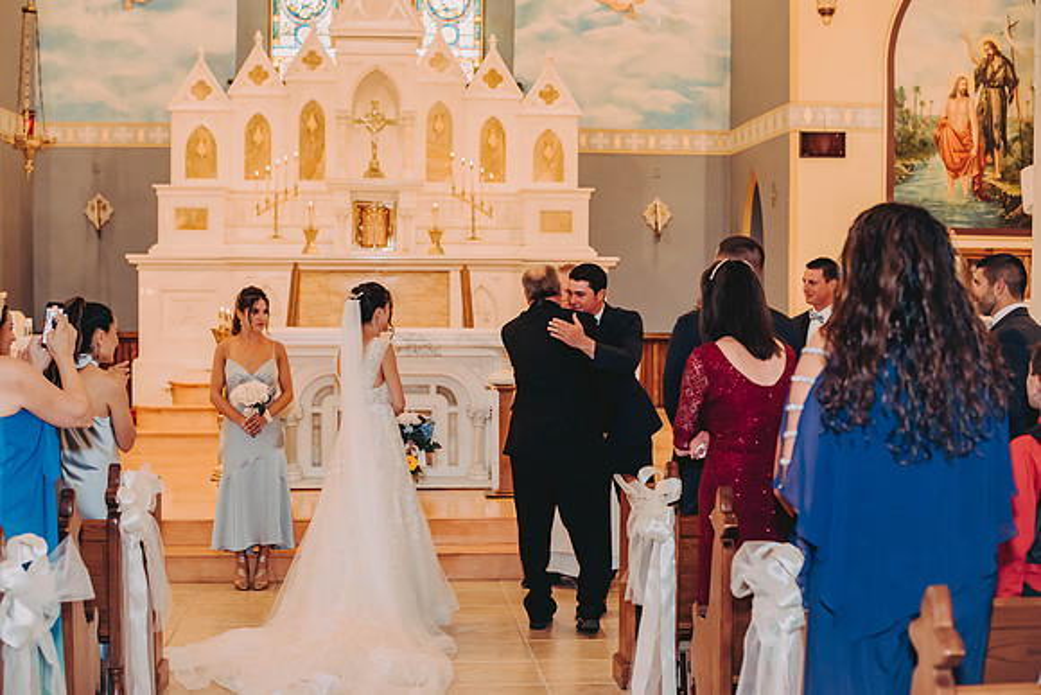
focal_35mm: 52
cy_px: 348
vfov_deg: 26.0
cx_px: 520
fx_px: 1503
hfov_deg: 38.2
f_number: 2.8
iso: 800
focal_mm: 50
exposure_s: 1/125
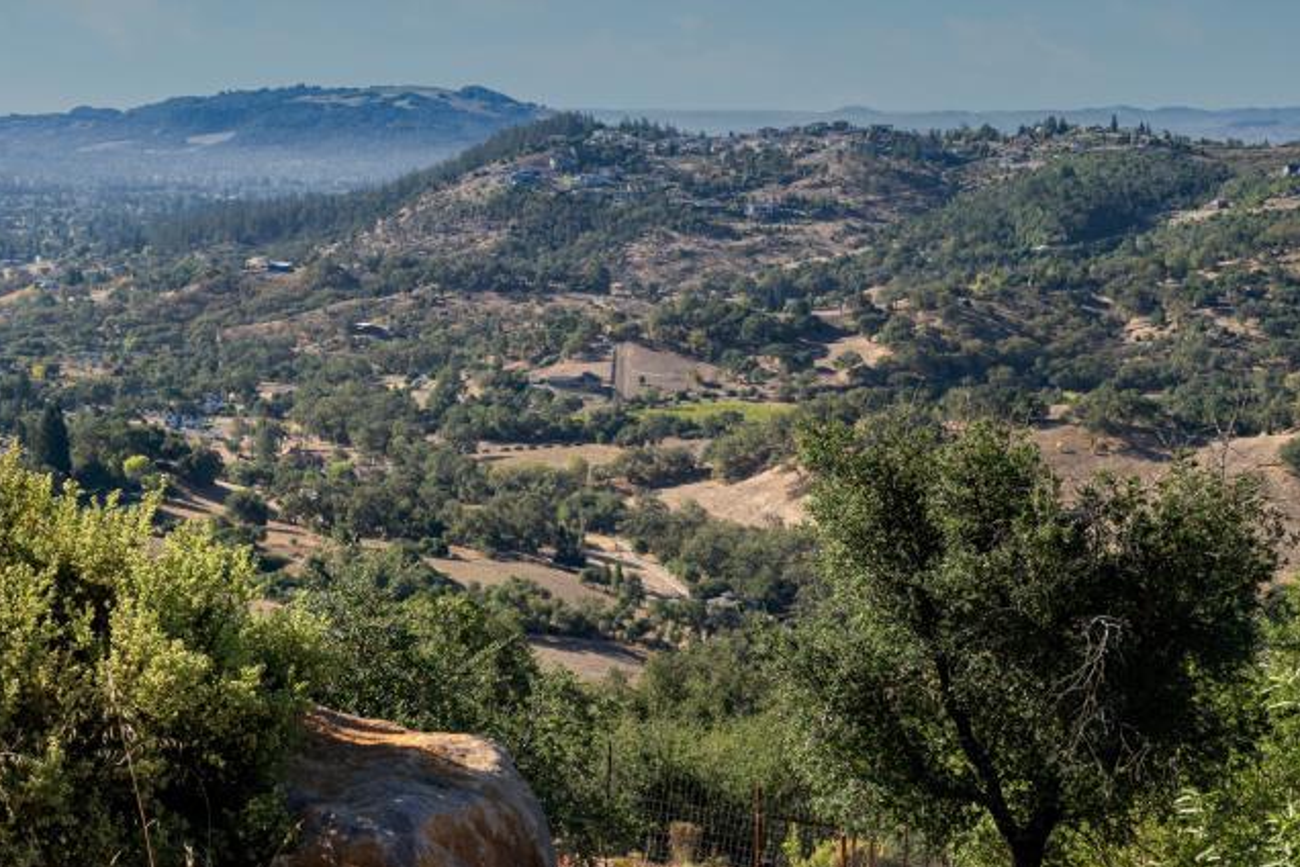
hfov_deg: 30.3
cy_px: 528
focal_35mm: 66
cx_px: 415
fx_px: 2383
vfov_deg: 20.6
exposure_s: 1/200
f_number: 5.6
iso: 64
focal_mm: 28
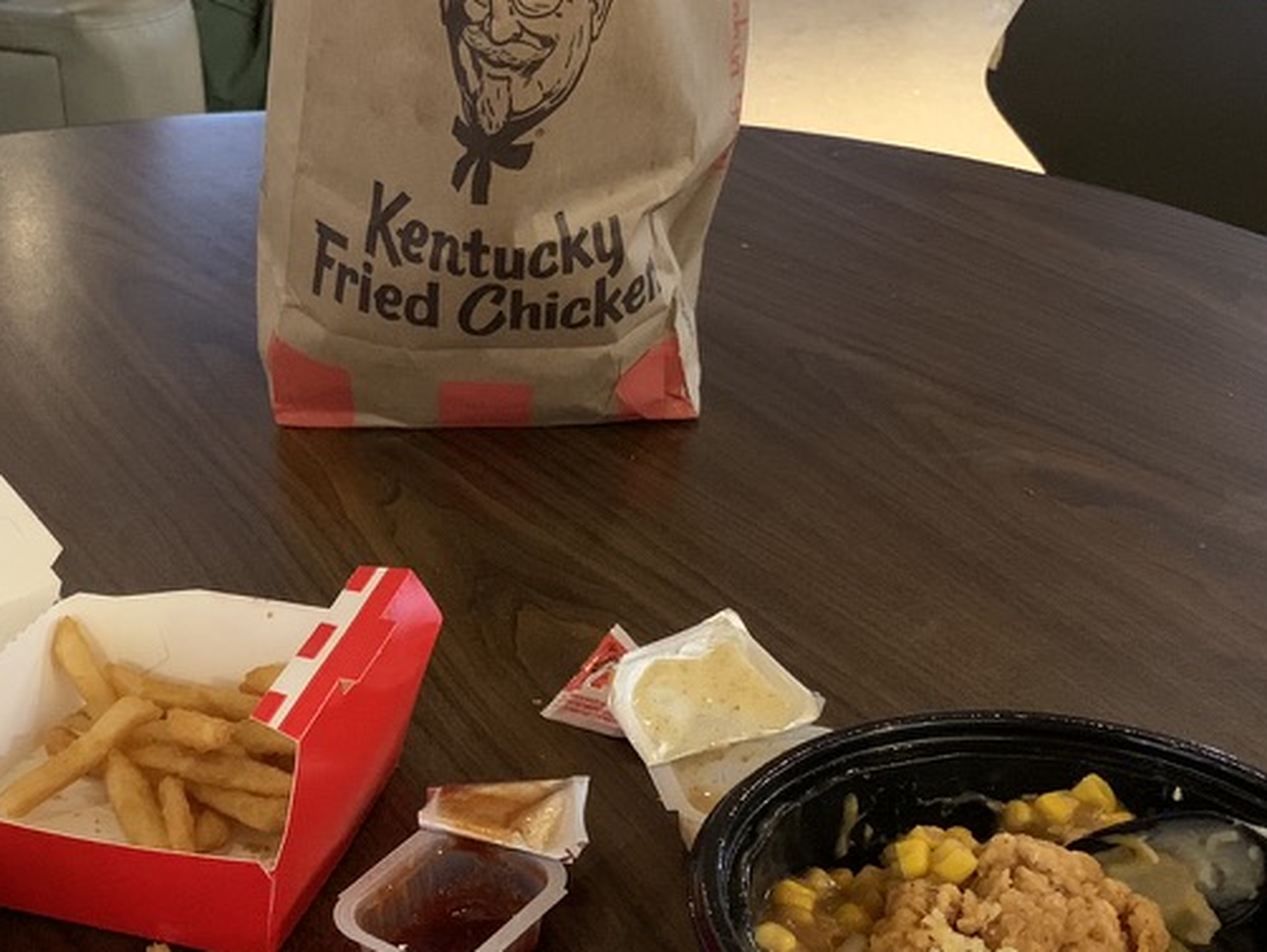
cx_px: 414
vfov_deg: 27.5
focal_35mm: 53
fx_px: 1941
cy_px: 543
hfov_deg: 35.8
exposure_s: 1/30
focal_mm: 4.25
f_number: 1.8
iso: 640
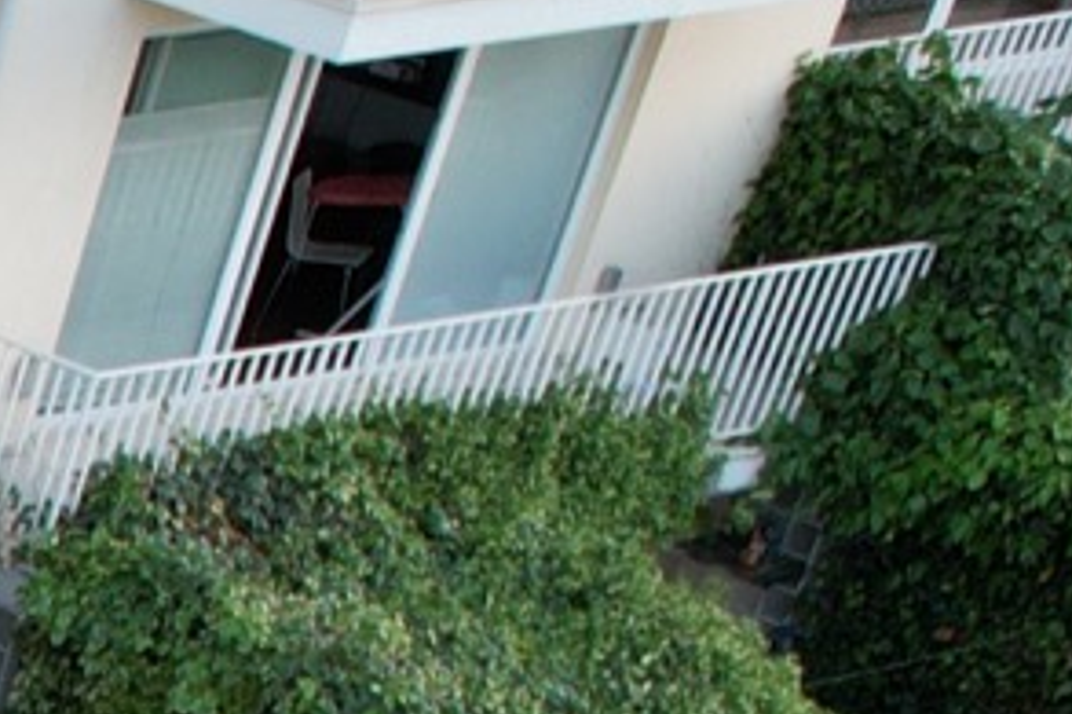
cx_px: -2539
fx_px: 4910
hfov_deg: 9.0
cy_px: 2127
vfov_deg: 7.4
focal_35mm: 165
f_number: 2.8
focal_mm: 8.38
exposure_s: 1/60
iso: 100
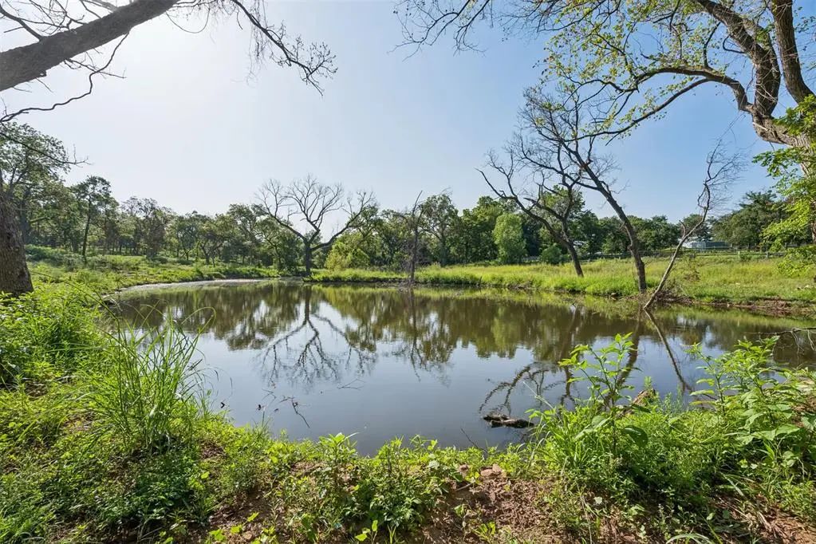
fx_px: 363
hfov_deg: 96.7
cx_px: 408
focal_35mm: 16
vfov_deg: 73.7
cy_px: 272
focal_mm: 16
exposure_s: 1/640
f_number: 8
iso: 200
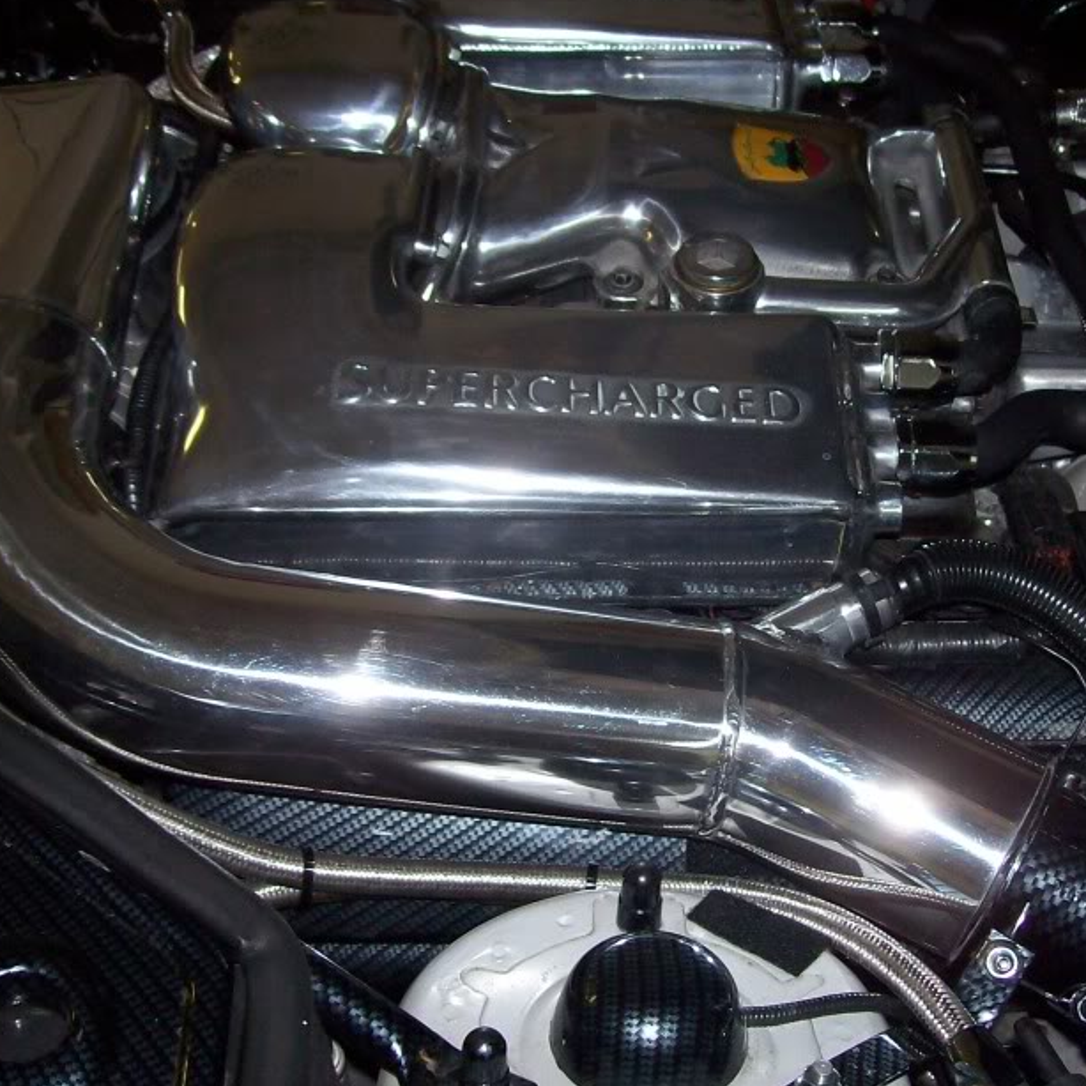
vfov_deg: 32.2
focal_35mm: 53
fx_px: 1881
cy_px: 581
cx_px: 596
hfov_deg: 32.2
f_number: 2.7
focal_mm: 6
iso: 80
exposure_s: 1/64
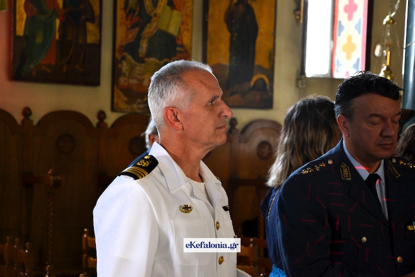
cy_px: 138
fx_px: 1297
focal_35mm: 112
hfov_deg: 18.2
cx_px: 208
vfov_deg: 12.2
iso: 800
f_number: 5.3
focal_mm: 75
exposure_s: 1/60
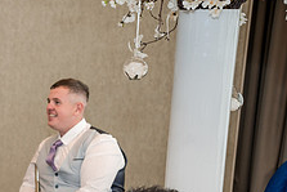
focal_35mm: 91
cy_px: 220
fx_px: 726
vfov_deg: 14.6
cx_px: -40
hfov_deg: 21.1
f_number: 3.5
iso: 800
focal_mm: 35
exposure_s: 1/200
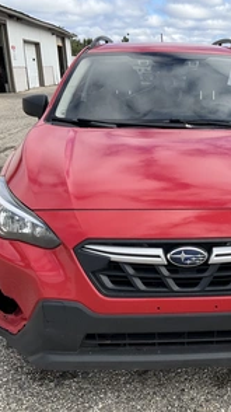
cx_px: 189
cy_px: 209
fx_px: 469
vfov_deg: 47.4
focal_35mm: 43
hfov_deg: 27.1
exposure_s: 1/759
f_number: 1.8
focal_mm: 3
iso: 25
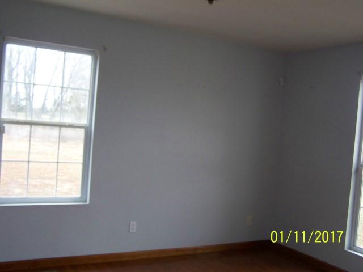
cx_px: 182
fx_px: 398
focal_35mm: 38
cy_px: 136
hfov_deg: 49.0
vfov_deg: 37.7
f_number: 2.8
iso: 200
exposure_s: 1/60
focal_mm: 6.3
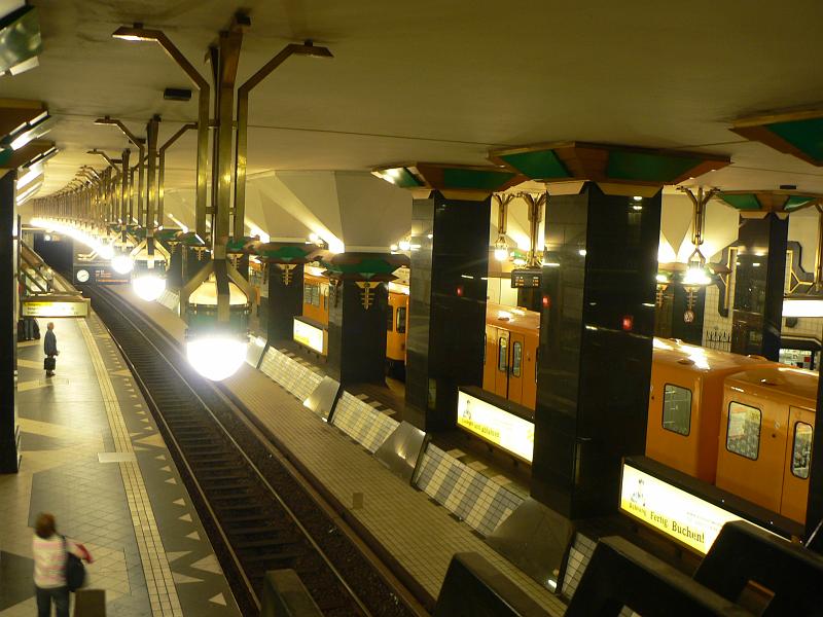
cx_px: 412
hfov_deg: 51.4
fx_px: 856
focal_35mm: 36
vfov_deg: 39.7
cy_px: 308
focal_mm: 6
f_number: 2.8
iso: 80
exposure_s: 1/5
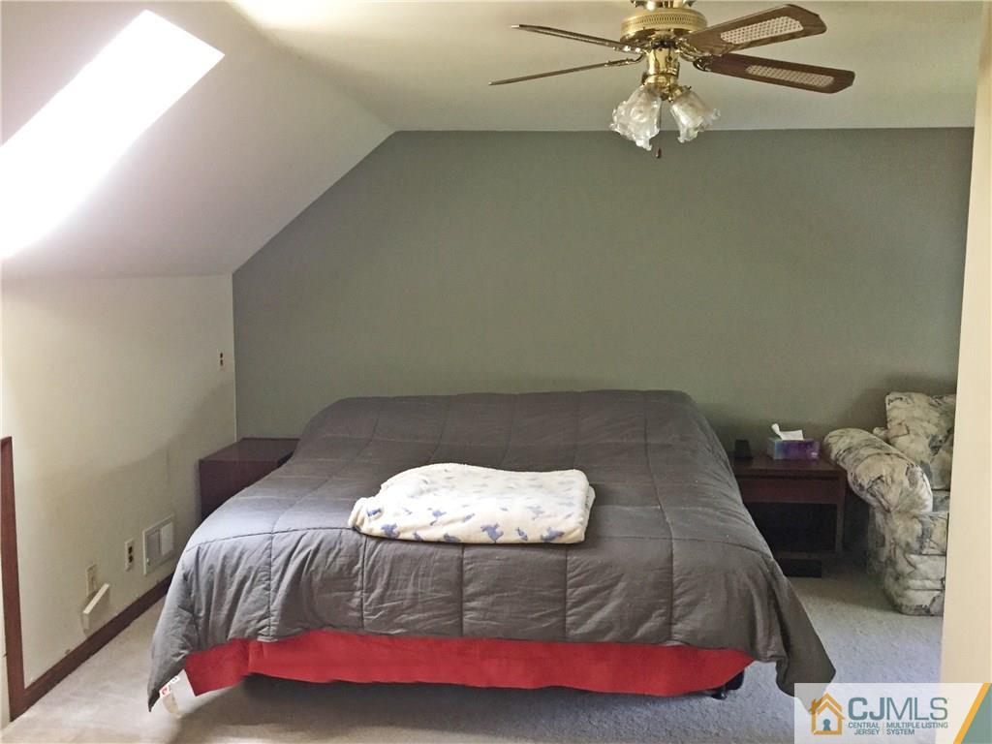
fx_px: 831
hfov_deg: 61.7
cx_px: 496
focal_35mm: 29
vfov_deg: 48.2
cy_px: 372
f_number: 2.2
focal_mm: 4.15
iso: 250
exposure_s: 1/30
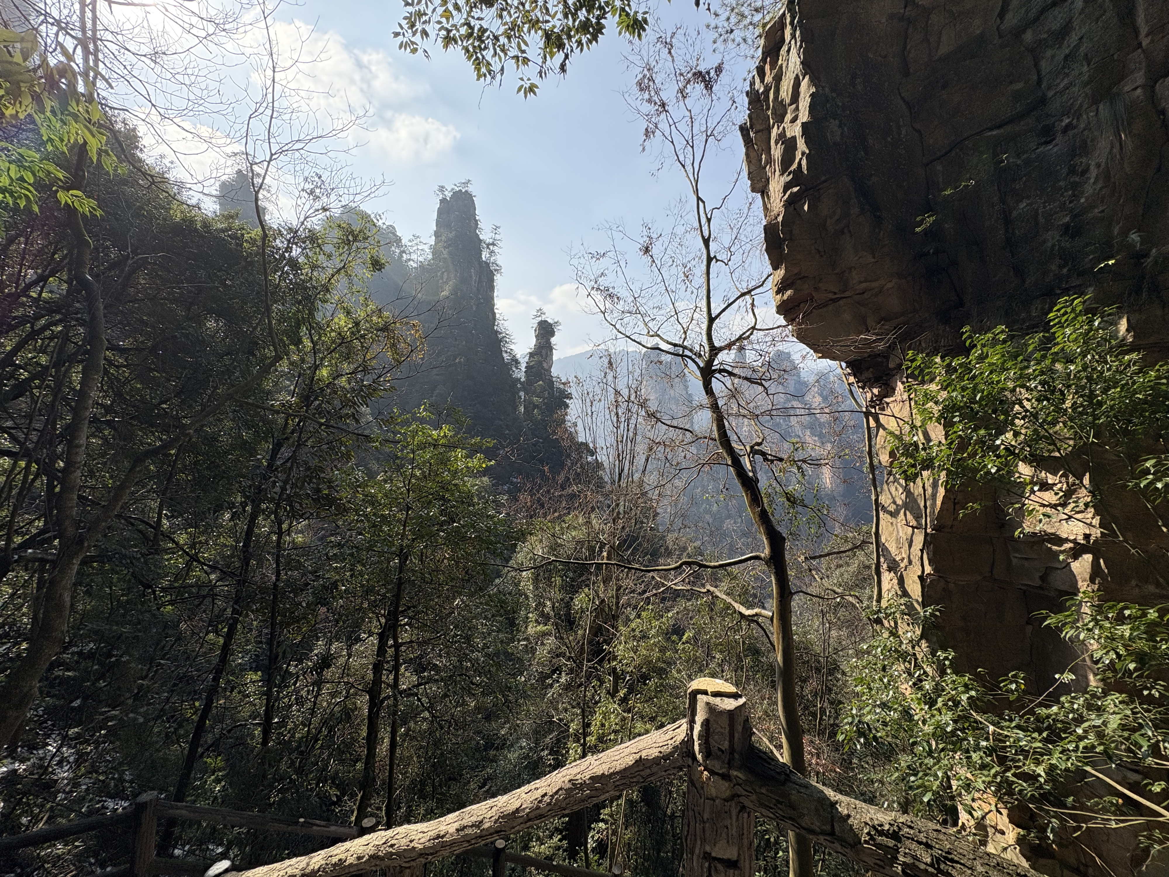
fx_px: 473
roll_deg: -0.5
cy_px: 438
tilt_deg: +0.7
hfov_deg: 102.1
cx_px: 584
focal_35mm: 14
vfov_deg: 85.7
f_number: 2.2
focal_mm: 2.22
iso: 64
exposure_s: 1/1346
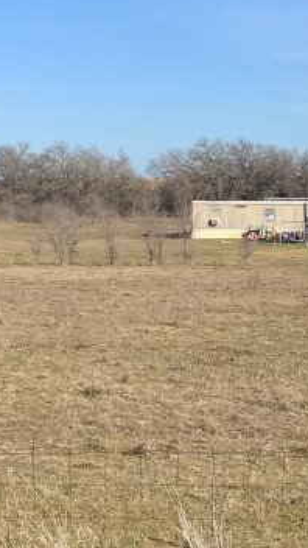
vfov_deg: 23.2
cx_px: 229
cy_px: 277
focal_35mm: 92
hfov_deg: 13.1
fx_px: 1336
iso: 16
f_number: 1.8
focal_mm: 3
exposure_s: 1/2320
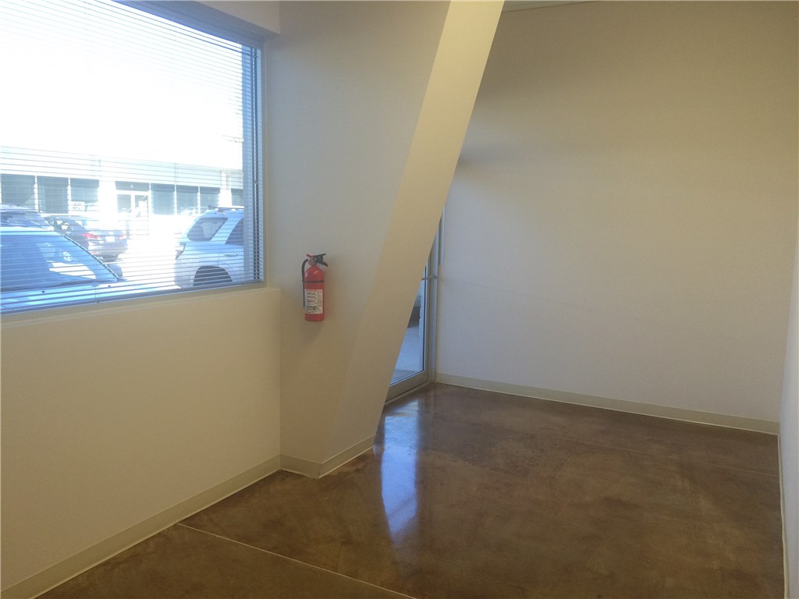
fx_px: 669
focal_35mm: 29
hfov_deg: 61.7
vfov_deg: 48.2
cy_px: 300
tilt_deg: -8.6
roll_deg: -2.5
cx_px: 400
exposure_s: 1/120
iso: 64
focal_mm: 4.15
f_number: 2.2
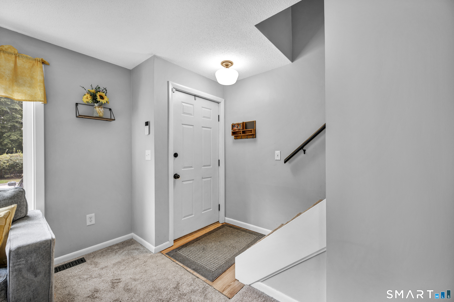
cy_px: 151
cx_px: 227
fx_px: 176
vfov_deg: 81.1
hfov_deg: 104.3
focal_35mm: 14
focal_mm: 14
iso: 320
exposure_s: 1/13
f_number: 7.1
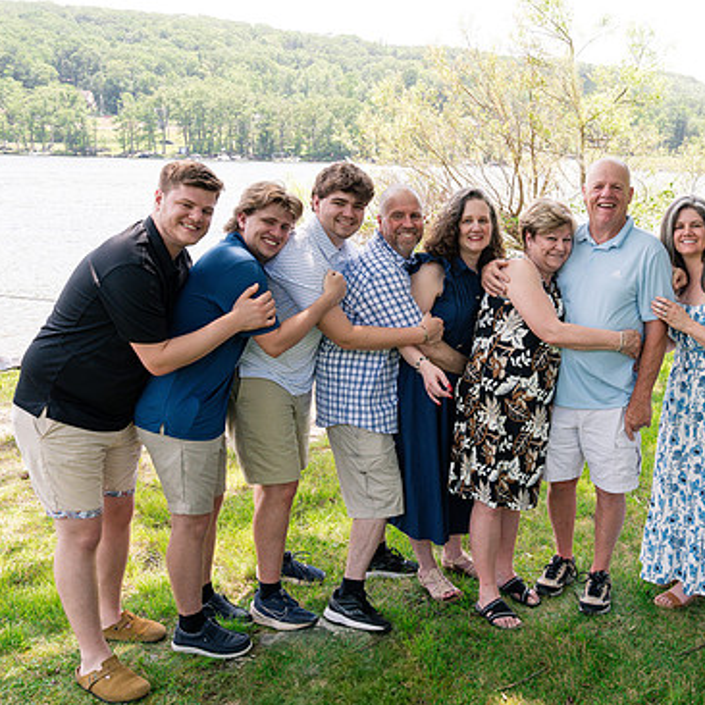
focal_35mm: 35
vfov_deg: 47.2
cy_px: 371
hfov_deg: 46.3
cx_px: 485
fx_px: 806
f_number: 8
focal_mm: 26
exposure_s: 1/250
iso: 640
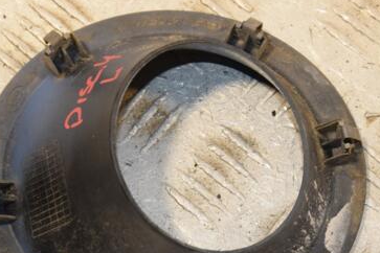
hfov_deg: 14.3
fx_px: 1520
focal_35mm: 144
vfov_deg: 9.5
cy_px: 187
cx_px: 187
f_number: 7.1
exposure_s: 1/200
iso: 800
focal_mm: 58
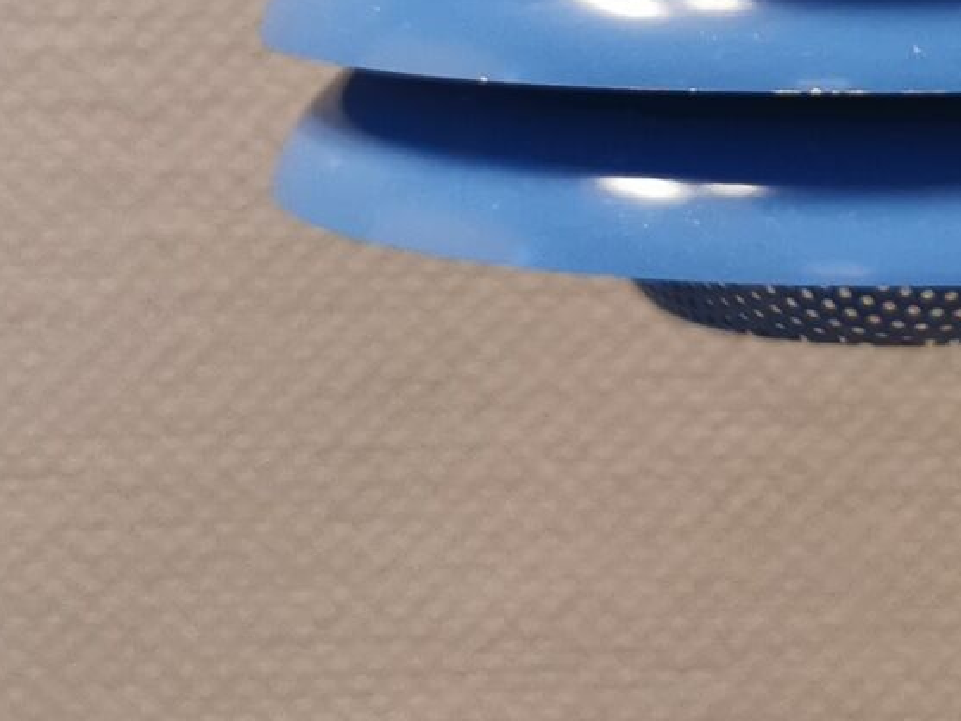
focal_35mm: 97
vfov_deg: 14.6
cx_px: 932
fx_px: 2693
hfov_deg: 19.7
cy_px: -235
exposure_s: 1/50
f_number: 1.6
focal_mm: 5.56
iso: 250
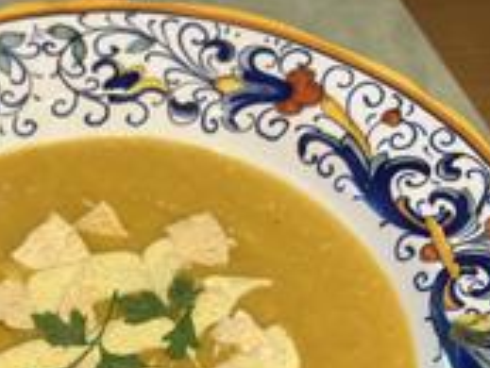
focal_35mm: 63
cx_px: 88
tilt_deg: -58.2
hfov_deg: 29.9
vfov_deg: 21.9
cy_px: 420
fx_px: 892
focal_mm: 5.96
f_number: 1.6
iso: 100
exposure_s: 1/60
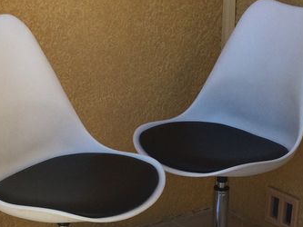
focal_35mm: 93
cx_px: 152
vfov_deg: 15.5
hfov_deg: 21.1
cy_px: 252
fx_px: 814
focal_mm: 3.3
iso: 25
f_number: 2.4
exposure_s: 1/466
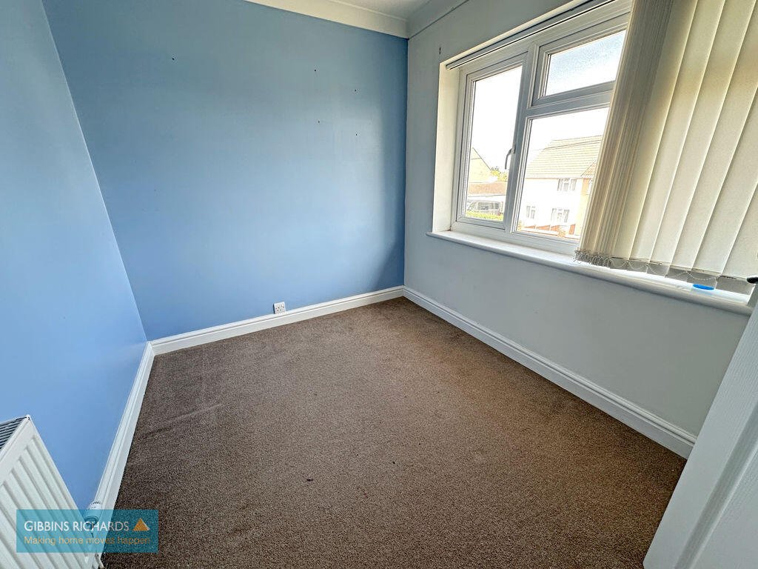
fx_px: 307
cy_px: 284
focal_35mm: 14
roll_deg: +0.8
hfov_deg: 102.1
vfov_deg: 85.7
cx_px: 379
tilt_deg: -19.3
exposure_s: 1/99
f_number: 2.2
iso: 50
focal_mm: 2.22
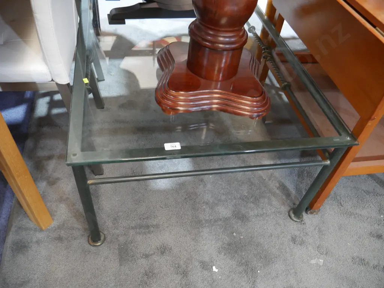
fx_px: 311
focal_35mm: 28
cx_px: 192
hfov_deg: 63.4
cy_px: 144
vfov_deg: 49.8
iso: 2000
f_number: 3.5
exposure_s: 1/60
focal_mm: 14
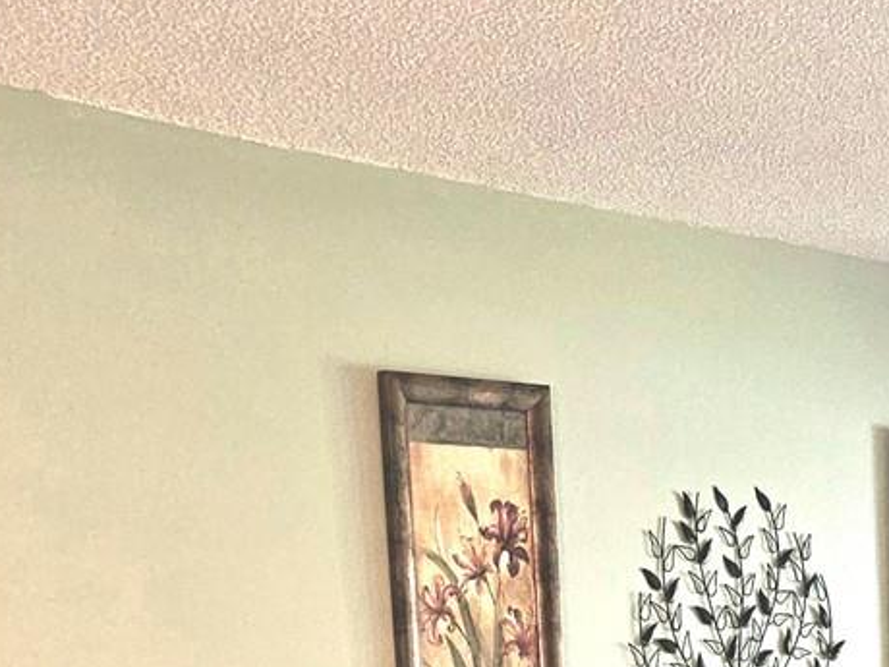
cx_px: 626
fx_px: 2055
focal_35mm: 80
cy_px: 982
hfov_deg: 24.2
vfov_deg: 16.8
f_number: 1.7
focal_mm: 6.3
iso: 125
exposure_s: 1/24
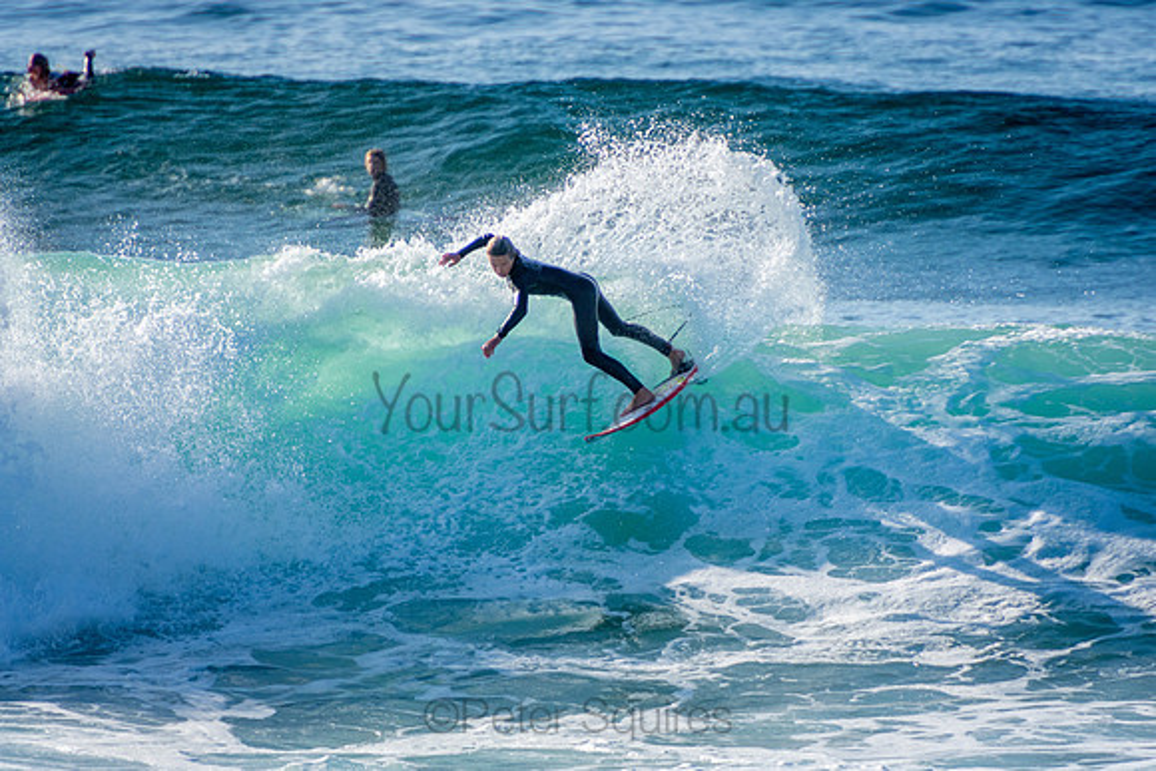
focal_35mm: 600
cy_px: 386
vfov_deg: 2.3
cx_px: 578
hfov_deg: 3.4
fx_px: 19270
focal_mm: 400
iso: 250
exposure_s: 1/2000
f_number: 5.6
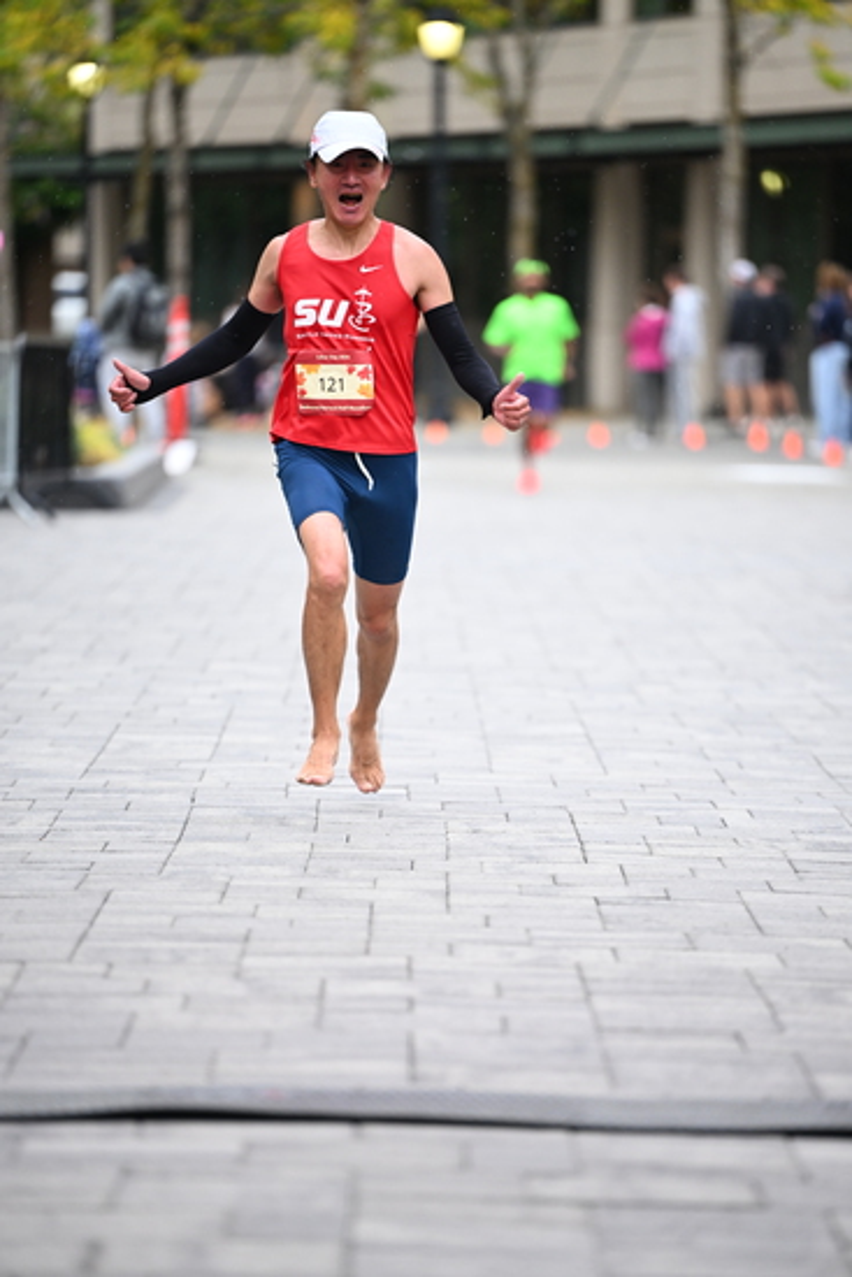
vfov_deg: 10.8
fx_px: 6740
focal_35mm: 190
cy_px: 638
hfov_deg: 7.2
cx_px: 426
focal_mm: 190
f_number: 2.8
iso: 1250
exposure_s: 1/1250
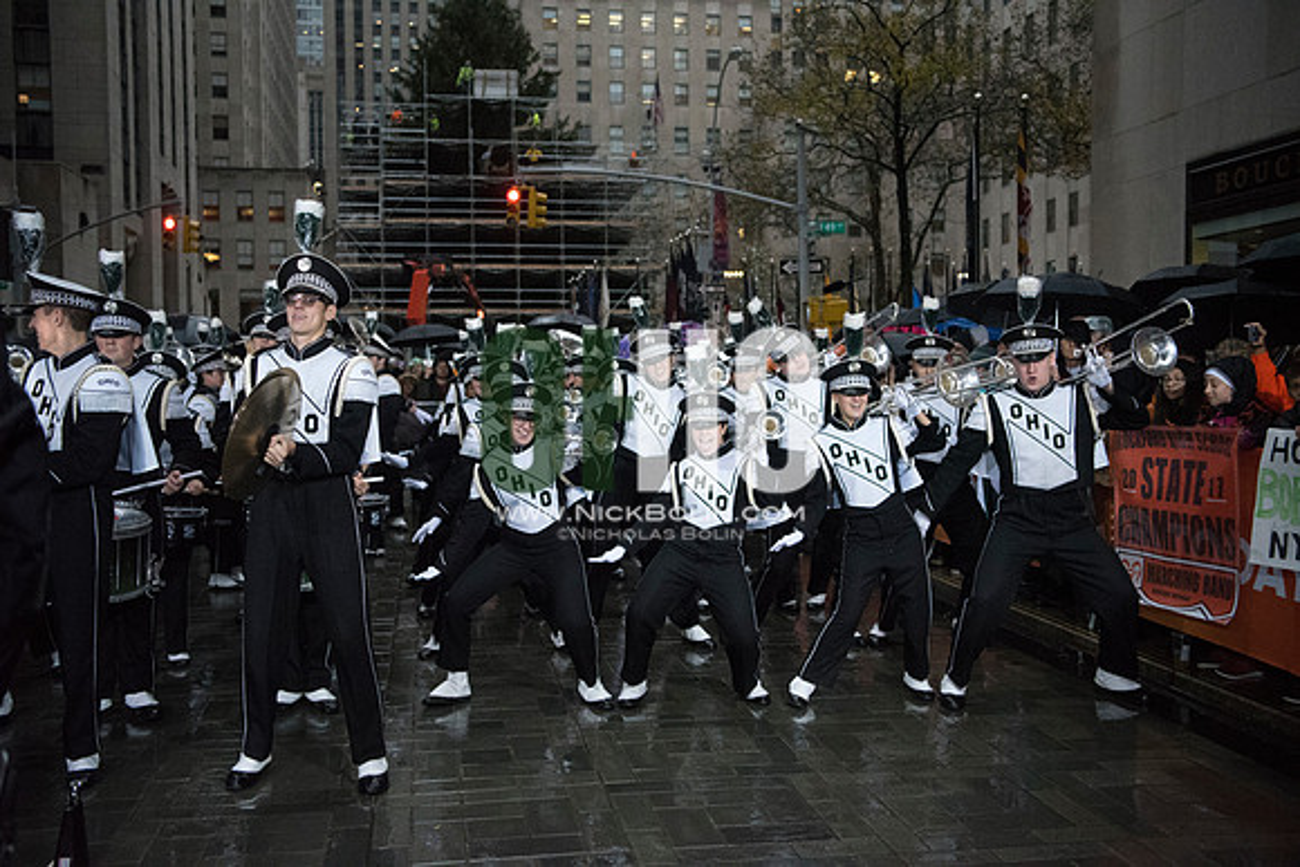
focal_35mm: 36
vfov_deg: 36.9
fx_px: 1300
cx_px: 650
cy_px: 434
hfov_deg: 53.1
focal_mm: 36
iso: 10000
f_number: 2.8
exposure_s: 1/4000
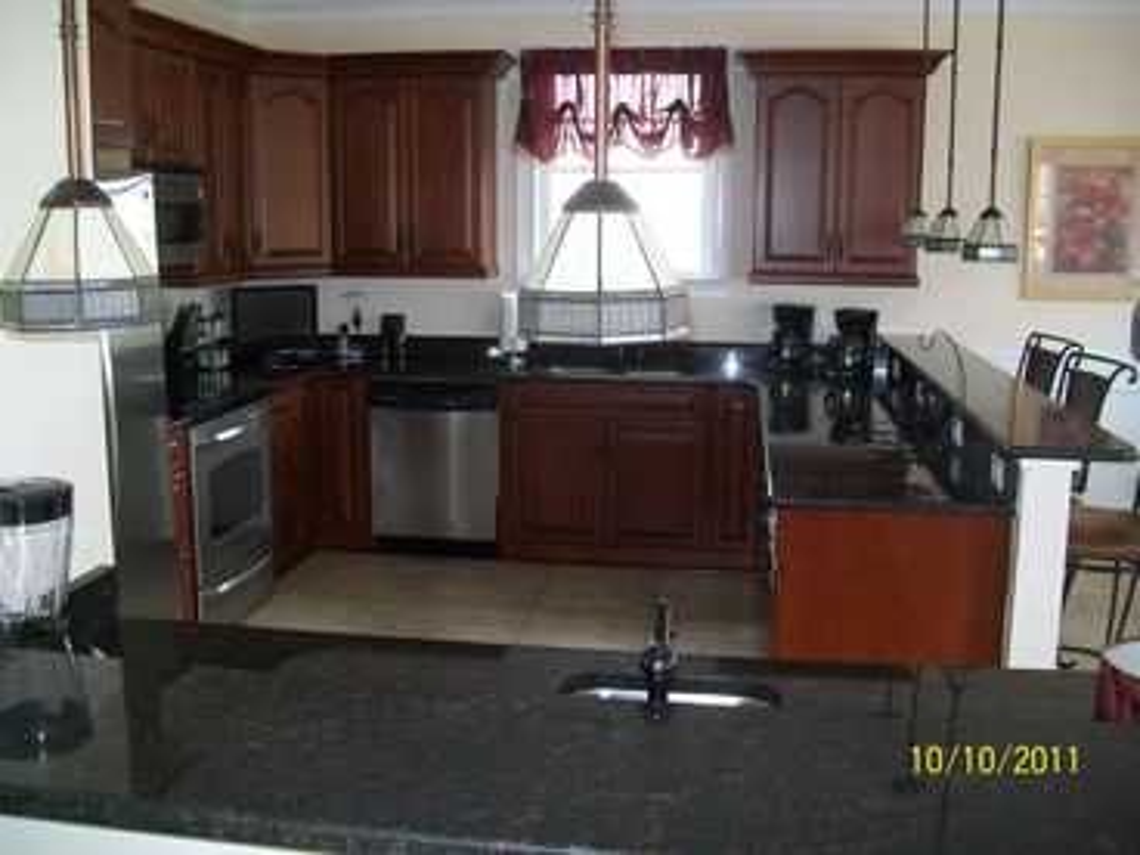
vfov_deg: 41.8
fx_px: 1120
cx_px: 570
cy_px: 428
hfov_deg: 54.0
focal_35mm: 34
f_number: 2.7
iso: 160
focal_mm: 6.1
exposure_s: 1/60
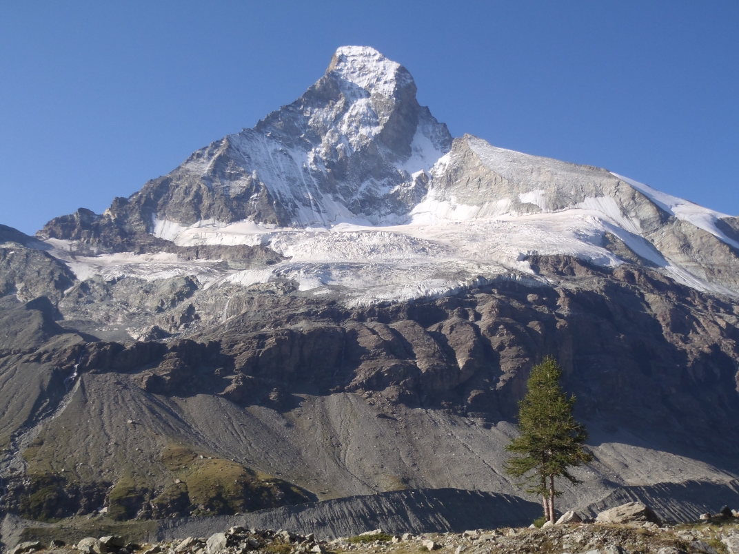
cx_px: 370
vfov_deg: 34.3
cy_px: 277
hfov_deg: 44.8
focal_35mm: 42
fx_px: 897
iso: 80
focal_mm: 7.57
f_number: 5
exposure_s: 1/320
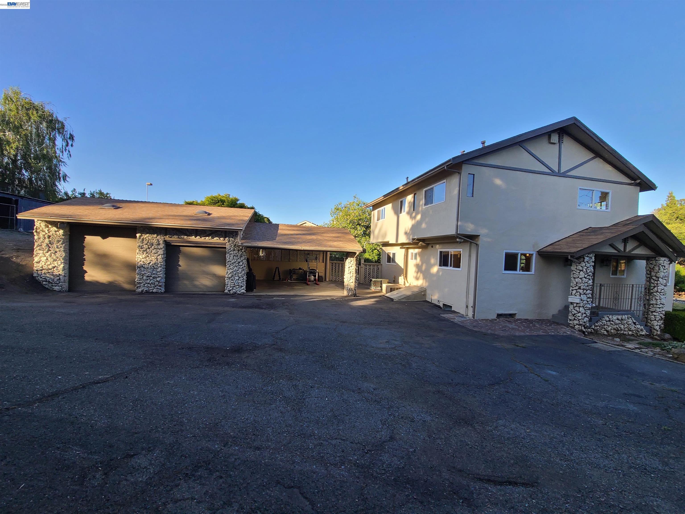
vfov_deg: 89.9
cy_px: 257
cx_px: 342
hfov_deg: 106.2
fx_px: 257
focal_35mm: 13
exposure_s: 1/492
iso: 64
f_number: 2.2
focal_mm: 2.2
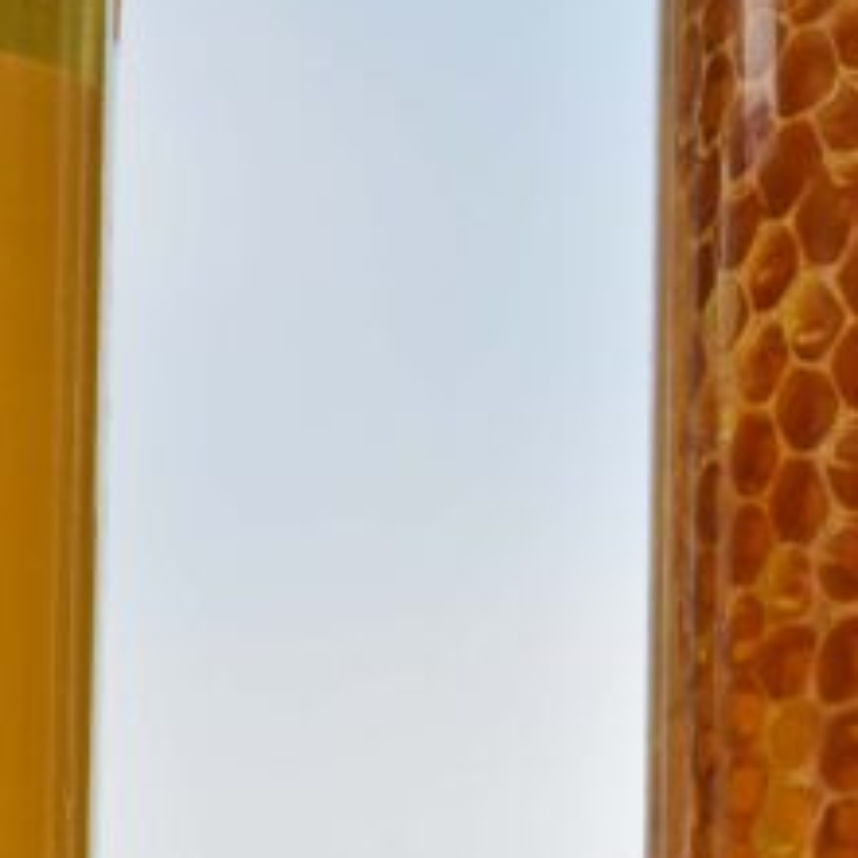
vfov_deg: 1.4
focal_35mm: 1245
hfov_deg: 1.4
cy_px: 226
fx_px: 34913
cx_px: 1205
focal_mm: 280
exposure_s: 1/500
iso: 400
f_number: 11
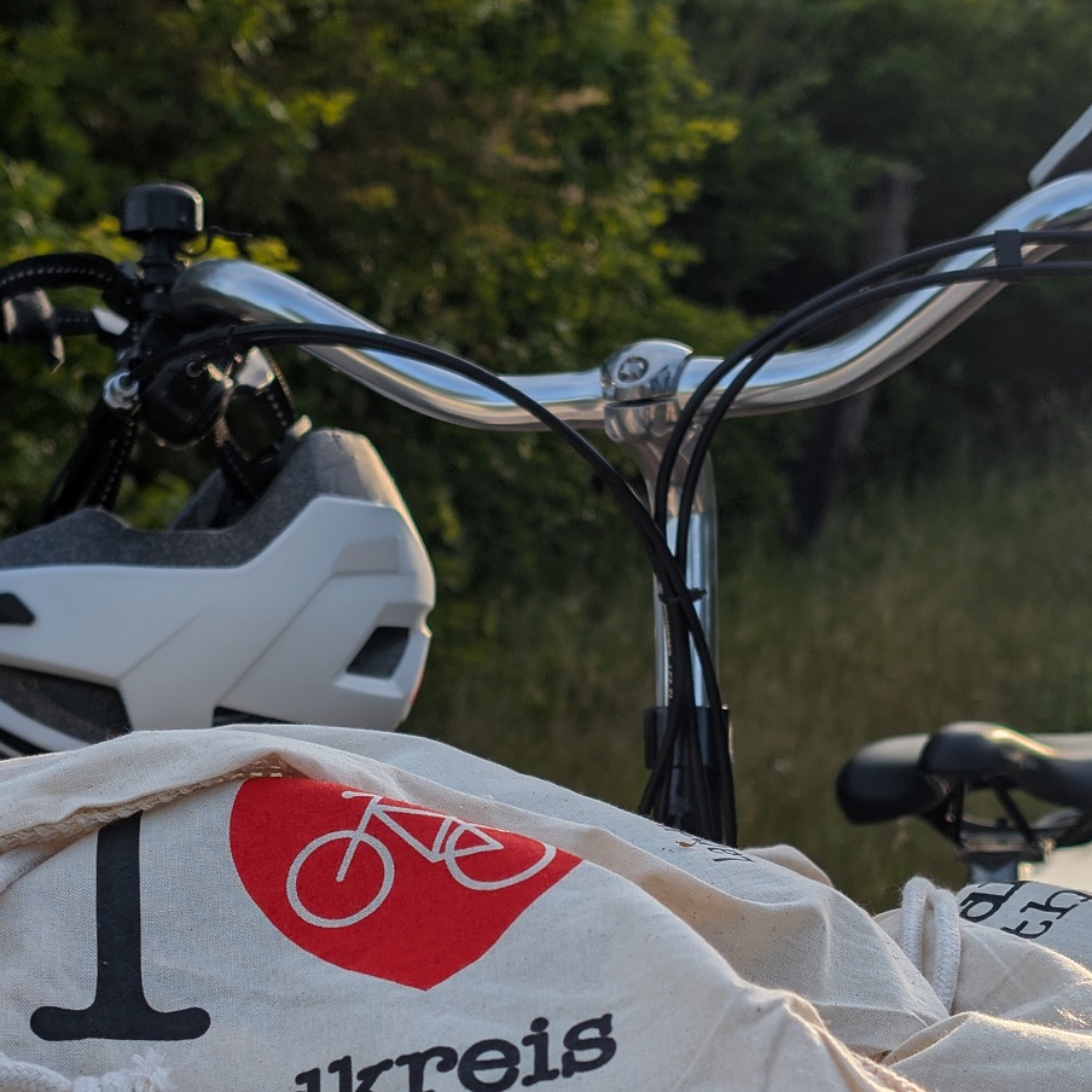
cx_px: 523
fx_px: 2784
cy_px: 656
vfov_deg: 22.2
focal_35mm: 78
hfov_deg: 22.2
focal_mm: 6.9
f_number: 1.68
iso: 22
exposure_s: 1/2299
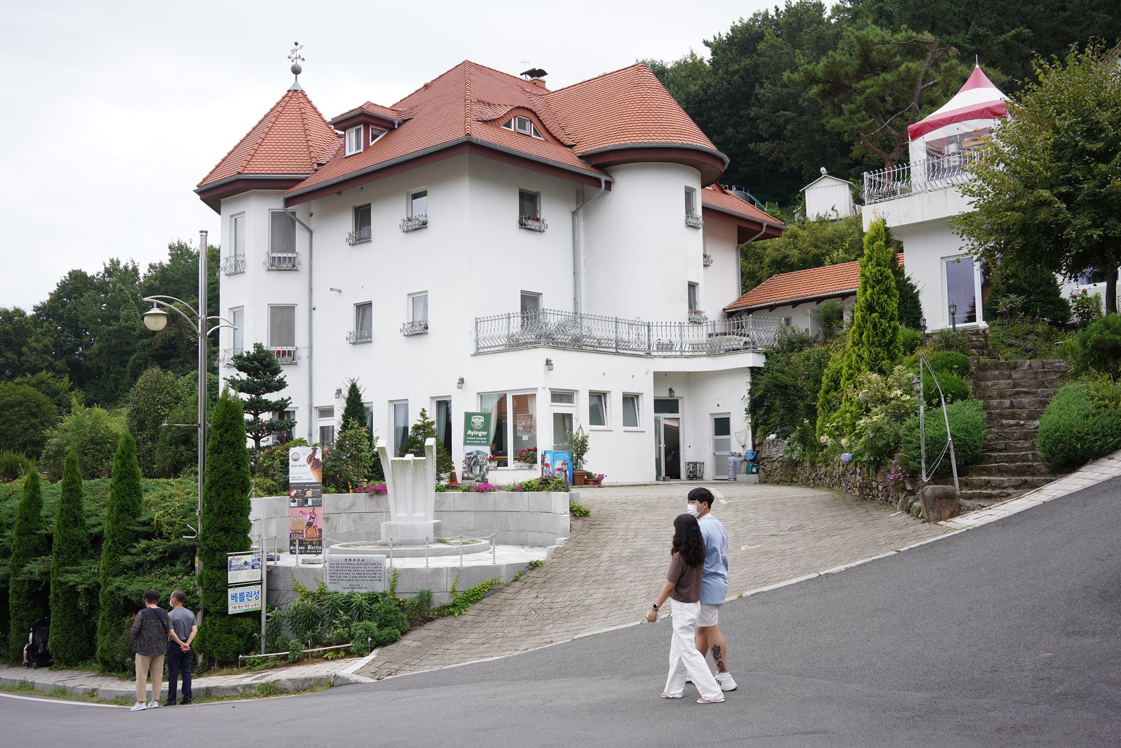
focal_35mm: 35
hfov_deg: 54.4
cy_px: 374
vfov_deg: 37.9
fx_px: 1090
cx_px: 560
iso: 100
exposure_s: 1/125
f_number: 8
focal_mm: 35
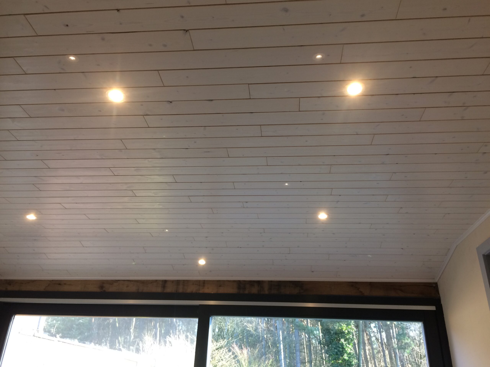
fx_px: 411
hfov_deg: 61.7
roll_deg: -1.2
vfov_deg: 48.2
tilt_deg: +26.4
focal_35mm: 29
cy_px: 184
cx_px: 245
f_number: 2.2
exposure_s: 1/33
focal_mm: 4.15
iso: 40
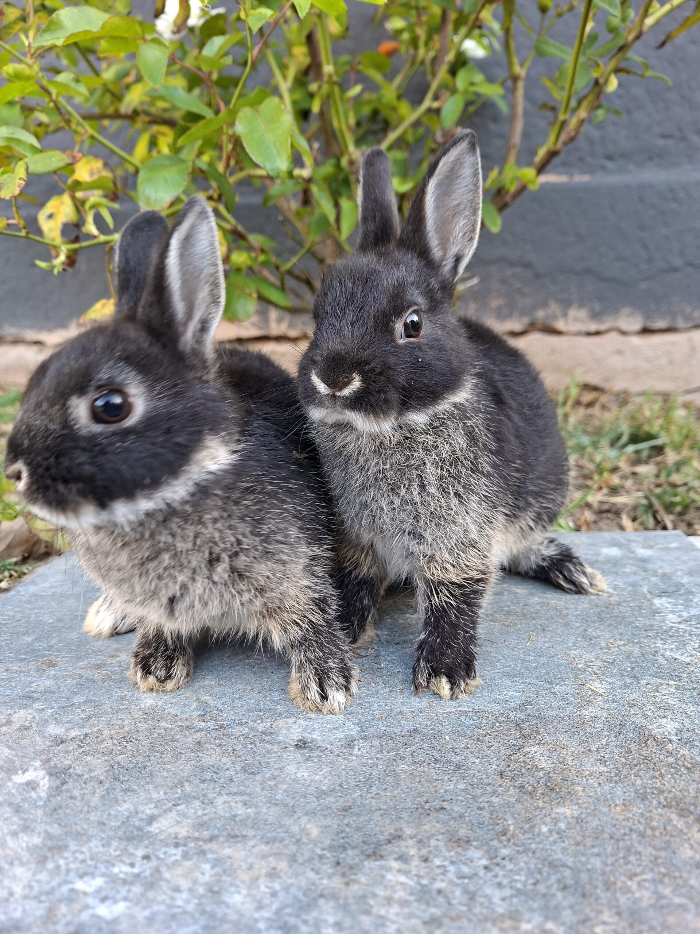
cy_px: 467
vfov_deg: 73.9
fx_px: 620
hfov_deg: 58.9
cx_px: 350
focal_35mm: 23
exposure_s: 1/100
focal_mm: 5.54
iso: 160
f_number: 1.8
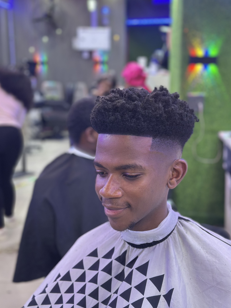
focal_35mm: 52
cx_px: 121
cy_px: 142
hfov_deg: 28.0
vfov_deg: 36.8
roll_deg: +0.4
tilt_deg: -10.6
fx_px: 463
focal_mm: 6.86
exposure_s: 1/50
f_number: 1.78
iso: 160
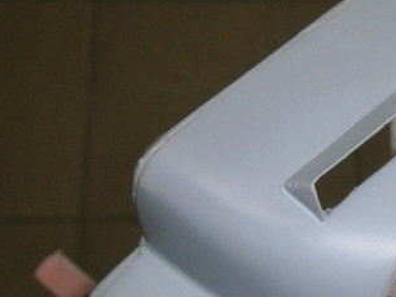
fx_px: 1384
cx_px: 423
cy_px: 190
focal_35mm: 121
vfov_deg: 12.2
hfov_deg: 15.9
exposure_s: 1/40
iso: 125
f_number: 3.4
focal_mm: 8.3
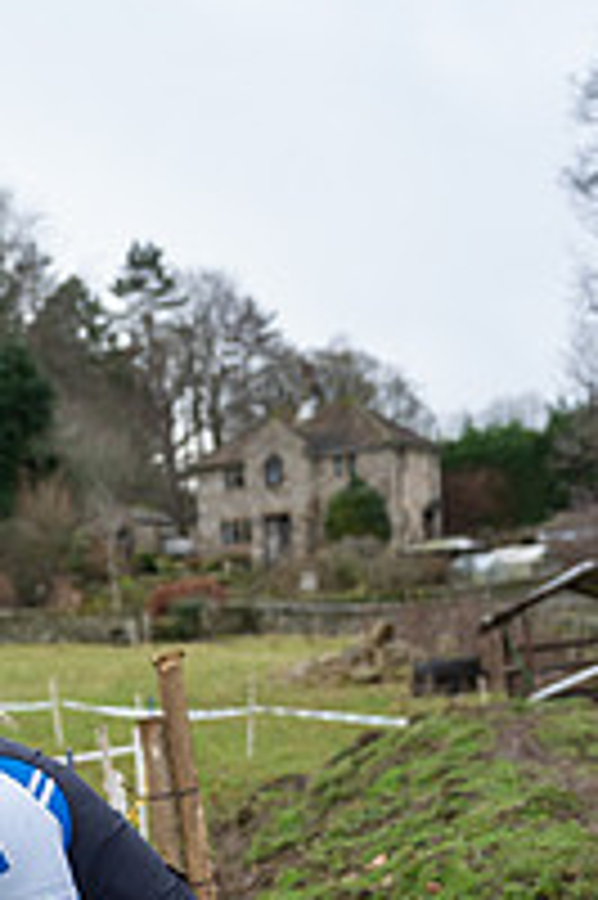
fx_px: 2022
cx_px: 63
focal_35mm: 81
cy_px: 990
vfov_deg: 23.5
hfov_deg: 16.6
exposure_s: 1/1000
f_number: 3.5
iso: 1250
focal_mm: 36
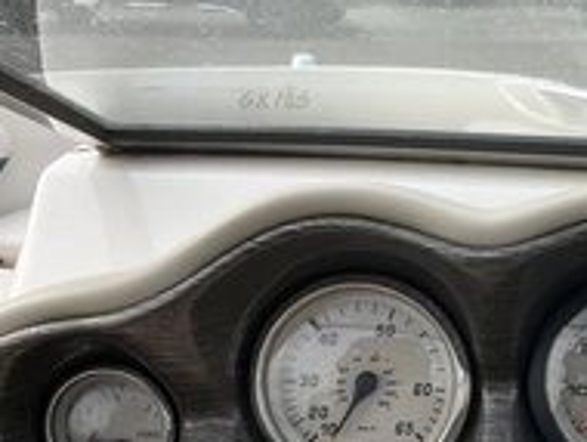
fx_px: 1036
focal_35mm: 61
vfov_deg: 23.4
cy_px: 402
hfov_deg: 29.8
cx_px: 568
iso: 25
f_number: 1.8
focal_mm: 3
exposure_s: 1/792
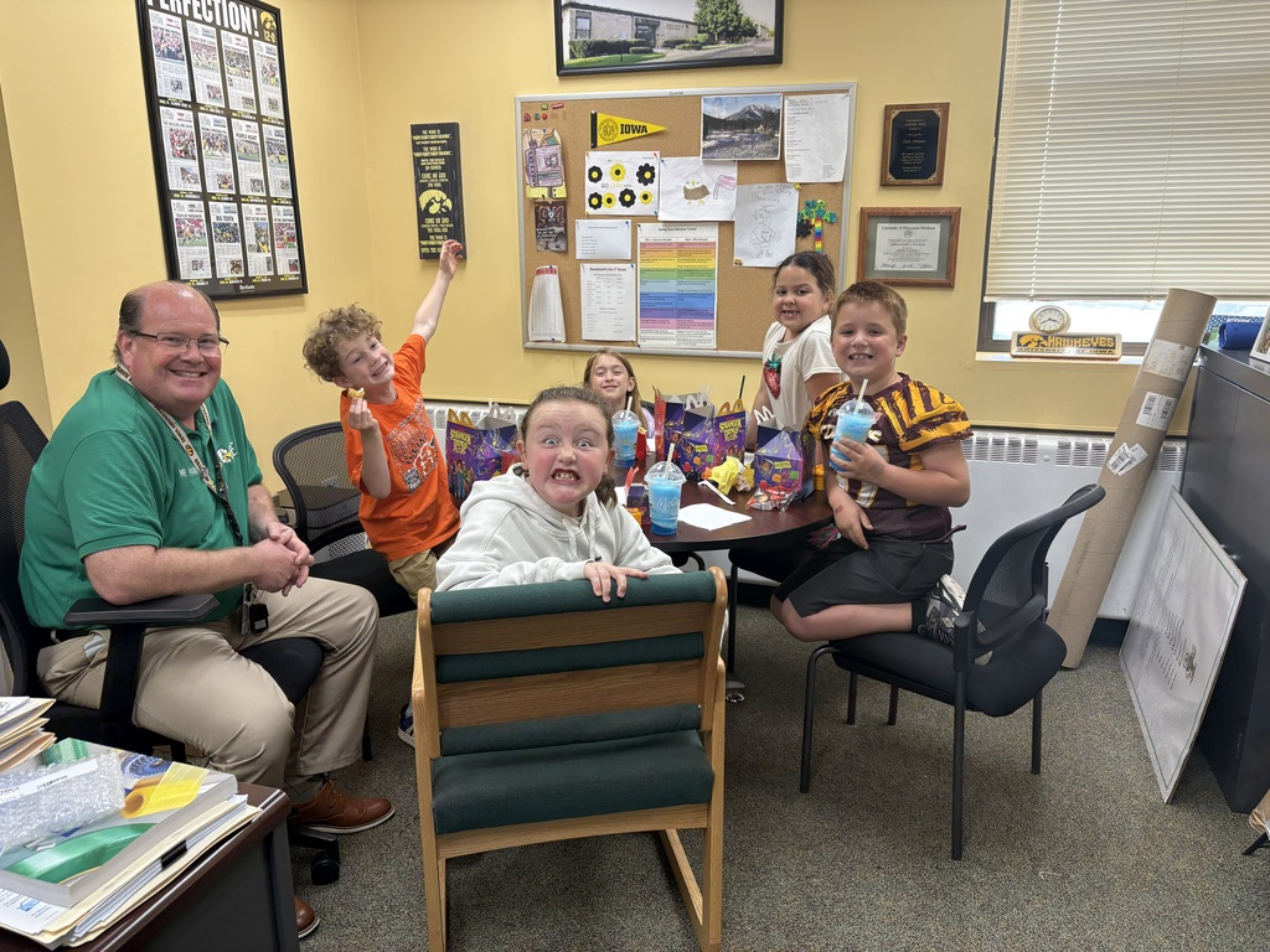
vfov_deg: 53.1
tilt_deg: -14.2
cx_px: 635
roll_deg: +0.8
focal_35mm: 26
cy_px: 476
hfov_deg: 67.3
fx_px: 954
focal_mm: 5.96
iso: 100
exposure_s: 1/120
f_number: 1.6
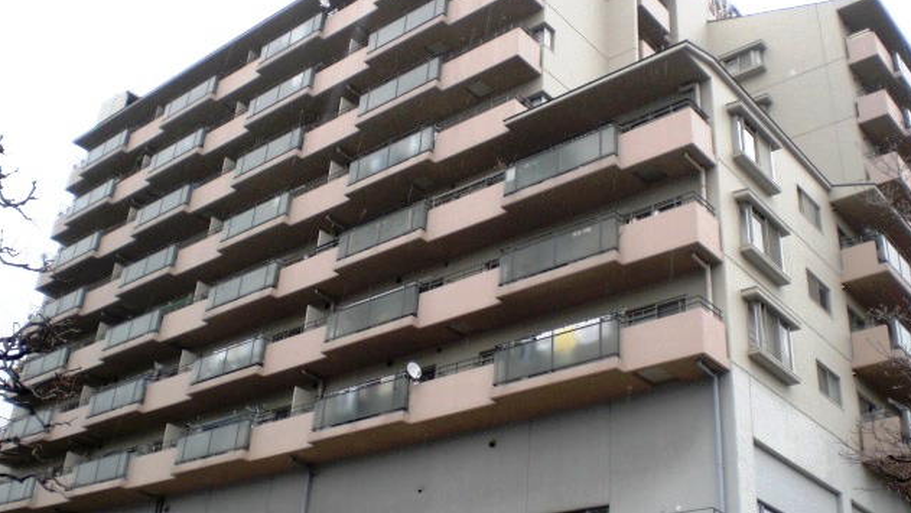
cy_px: 212
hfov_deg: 48.4
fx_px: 1015
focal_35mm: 42
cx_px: 459
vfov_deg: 28.3
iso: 100
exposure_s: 1/100
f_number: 3.1
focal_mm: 6.3
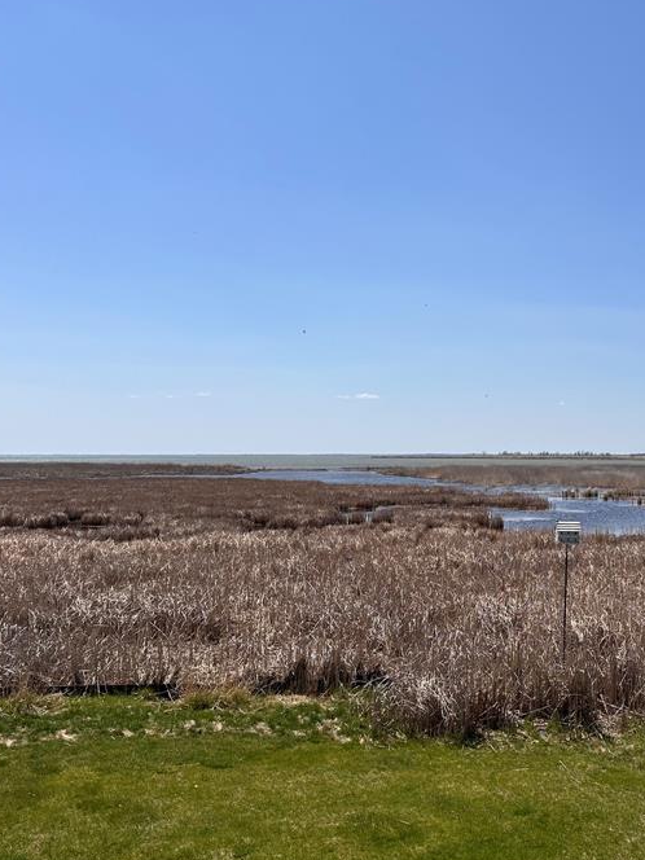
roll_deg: -1.2
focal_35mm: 37
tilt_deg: +0.4
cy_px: 439
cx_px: 525
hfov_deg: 37.2
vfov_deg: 50.1
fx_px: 919
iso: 80
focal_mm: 6.86
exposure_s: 1/8929
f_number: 1.78
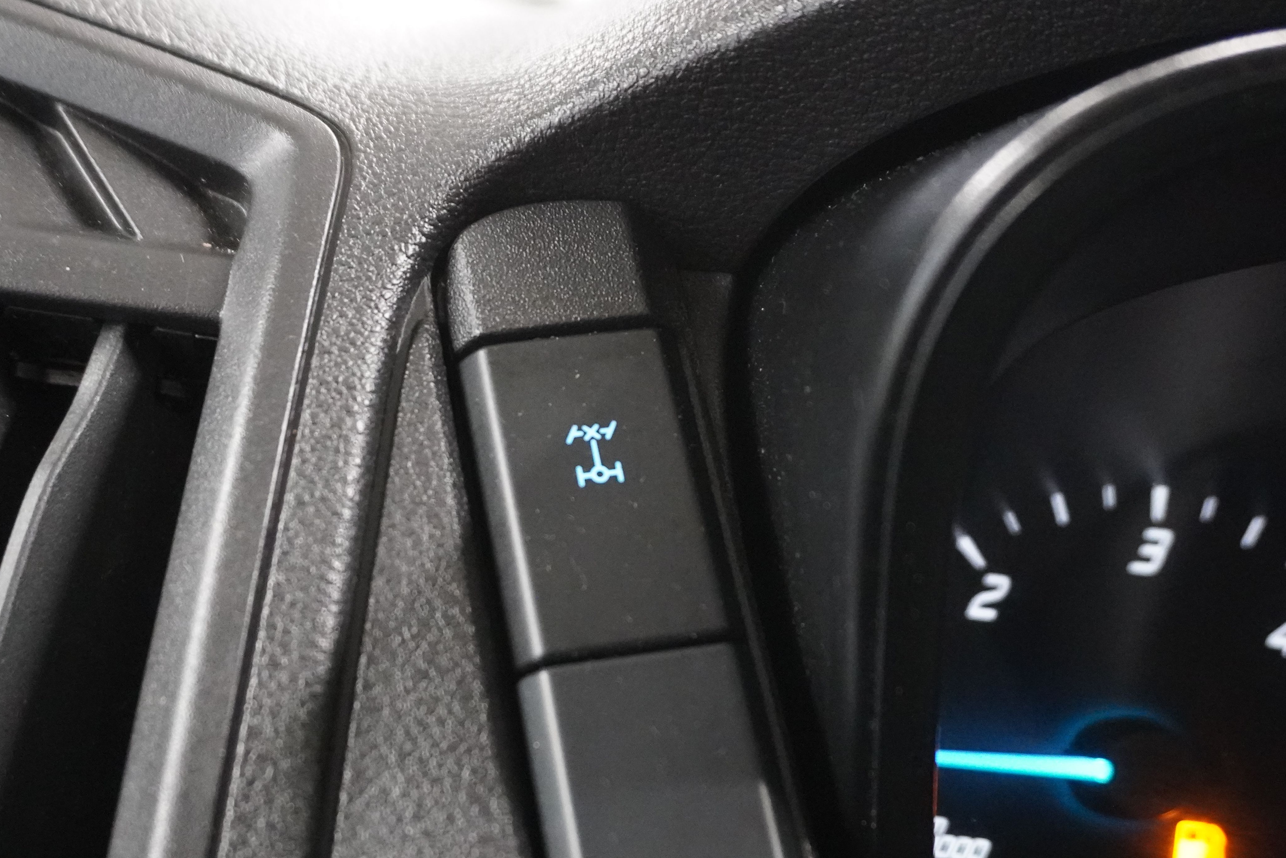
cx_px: 621
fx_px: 1633
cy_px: 552
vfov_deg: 29.3
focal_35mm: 46
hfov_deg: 43.0
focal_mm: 21
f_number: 4
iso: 6400
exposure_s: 1/40
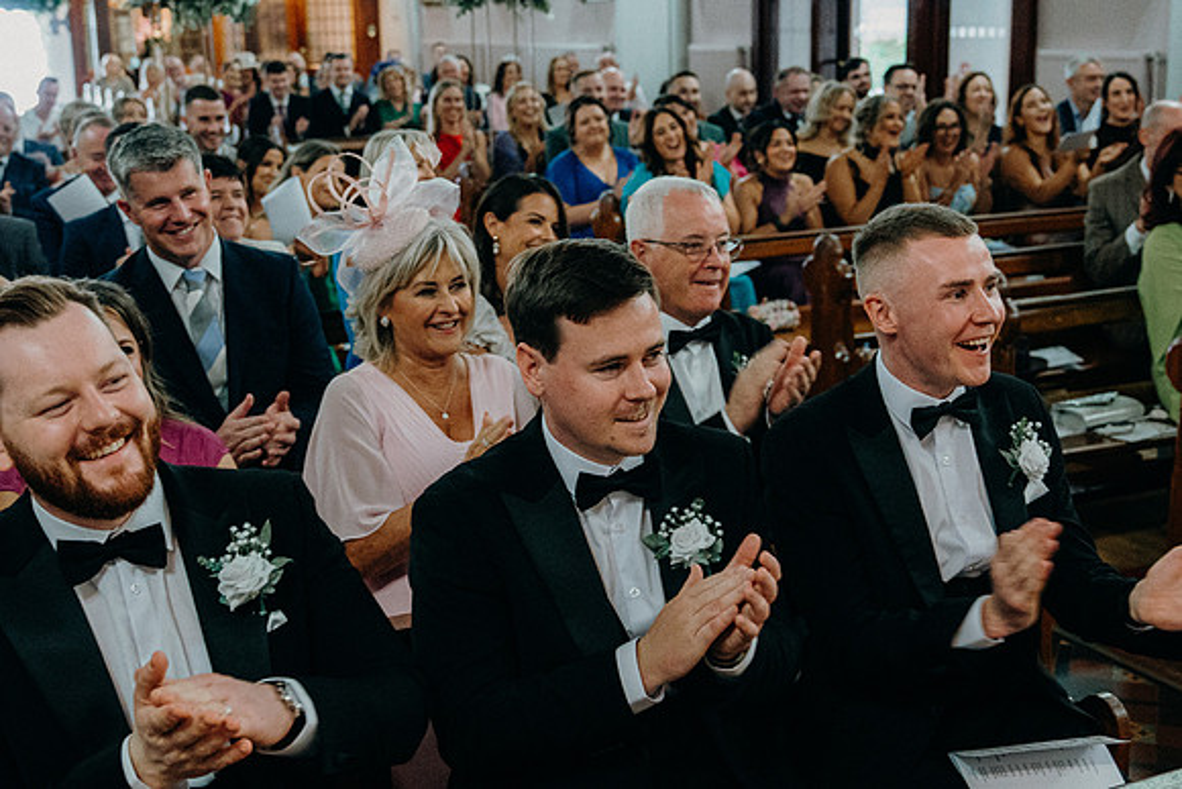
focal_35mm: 48
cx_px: 591
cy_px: 394
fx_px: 1576
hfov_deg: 41.1
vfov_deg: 28.1
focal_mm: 32
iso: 5000
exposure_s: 1/160
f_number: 3.5
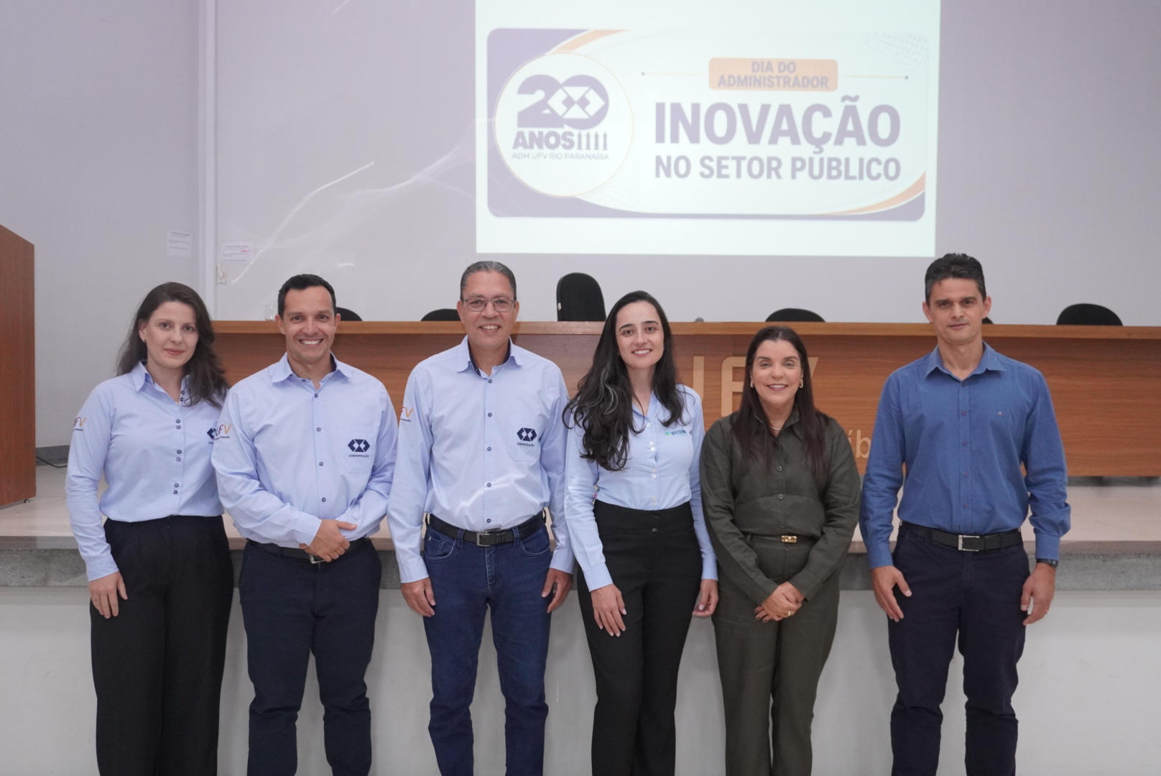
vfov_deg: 41.8
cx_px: 580
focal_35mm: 32
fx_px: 1017
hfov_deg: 59.5
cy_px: 388
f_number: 4
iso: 2000
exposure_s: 1/160
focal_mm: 21
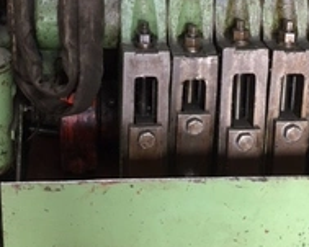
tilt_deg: -16.7
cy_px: -3
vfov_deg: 24.2
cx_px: 128
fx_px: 548
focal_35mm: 60
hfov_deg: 31.4
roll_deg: -1.4
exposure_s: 1/33
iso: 64
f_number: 2.2
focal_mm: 4.15
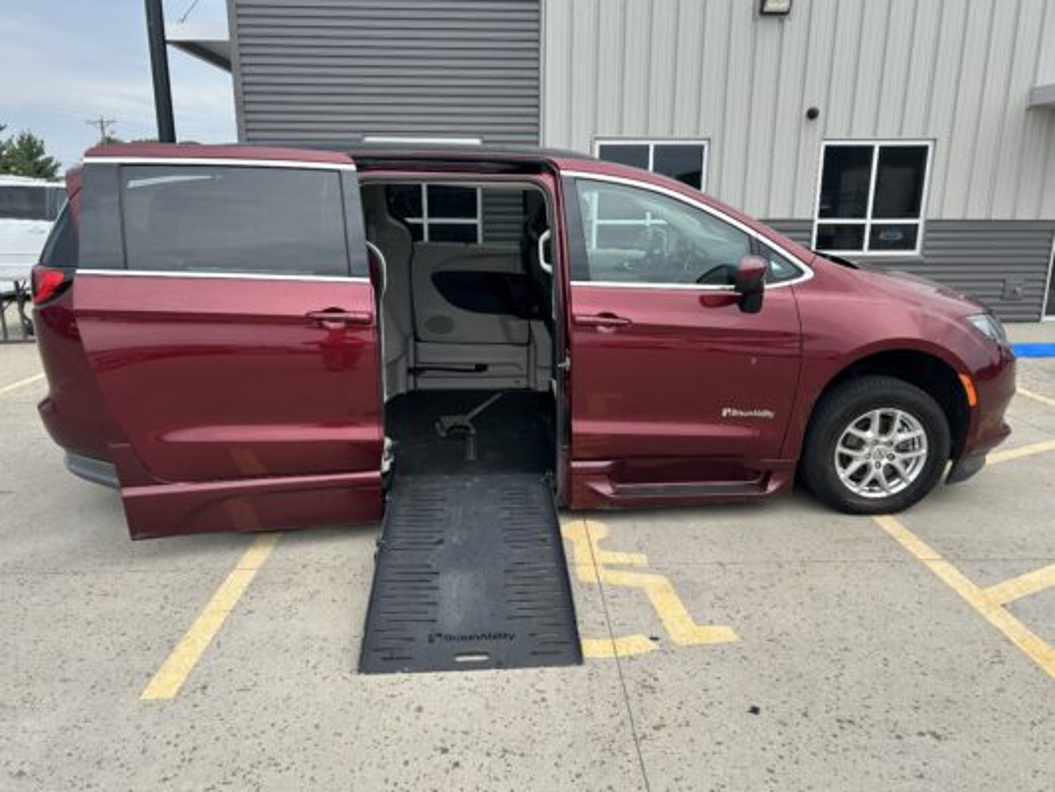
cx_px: 528
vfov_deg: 53.1
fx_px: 793
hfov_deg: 67.3
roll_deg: -0.2
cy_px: 396
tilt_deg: -12.7
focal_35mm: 26
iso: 50
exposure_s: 1/1449
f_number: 1.5
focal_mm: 5.7
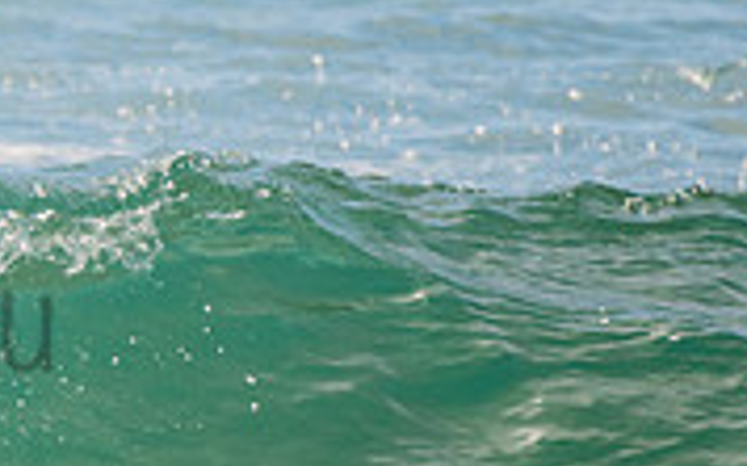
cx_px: -666
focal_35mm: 2041
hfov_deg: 1.0
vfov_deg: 0.6
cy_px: 356
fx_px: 41525
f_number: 5.6
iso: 220
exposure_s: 1/640
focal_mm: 500
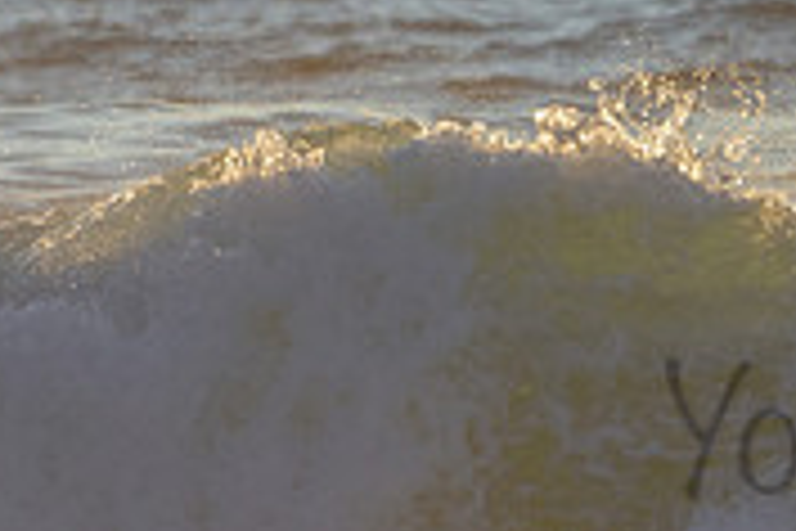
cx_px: 1173
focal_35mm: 2004
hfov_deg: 1.0
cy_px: 360
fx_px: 44307
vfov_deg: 0.7
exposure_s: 1/1250
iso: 280
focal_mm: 380
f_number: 5.6
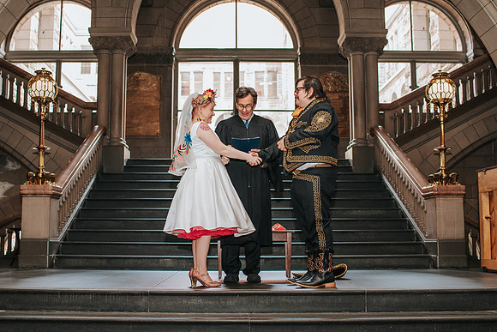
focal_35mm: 44
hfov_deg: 44.7
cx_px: 226
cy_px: 169
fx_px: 604
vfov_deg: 30.7
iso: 1000
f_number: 3.2
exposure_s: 1/200
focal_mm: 35
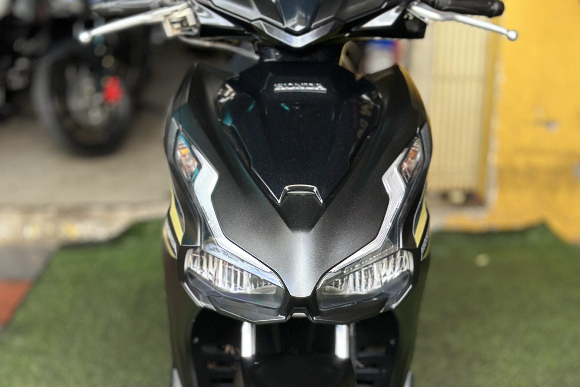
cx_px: 291
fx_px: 1079
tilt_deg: -18.4
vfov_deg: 20.2
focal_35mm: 67
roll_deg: -1.2
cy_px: 285
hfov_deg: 30.1
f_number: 1.78
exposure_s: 1/100
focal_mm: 6.86
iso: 125
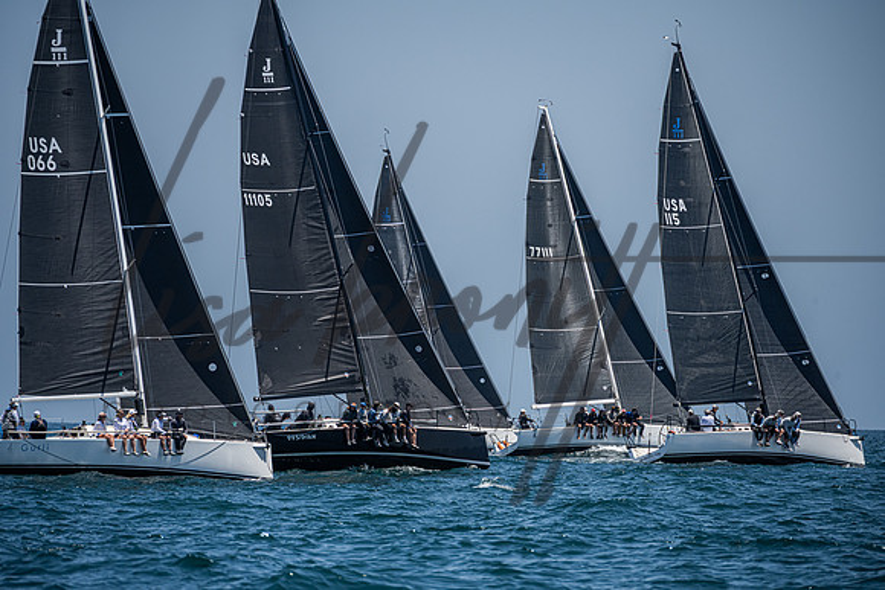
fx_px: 7622
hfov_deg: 6.6
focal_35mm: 310
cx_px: 442
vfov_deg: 4.4
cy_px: 295
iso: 400
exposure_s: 1/2000
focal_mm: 310
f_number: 8
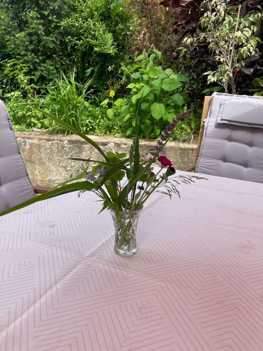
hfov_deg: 49.7
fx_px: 284
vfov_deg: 63.4
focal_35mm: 28
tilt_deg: -14.5
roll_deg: -0.4
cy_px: 176
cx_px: 132
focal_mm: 3.99
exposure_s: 1/656
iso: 20
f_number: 1.8
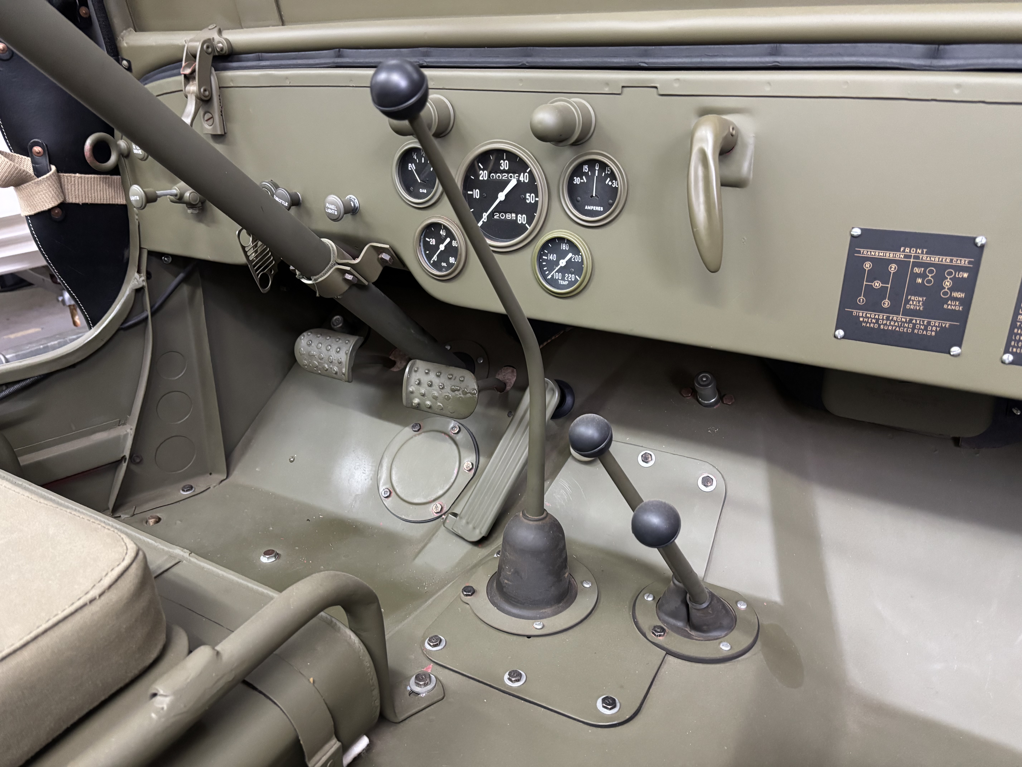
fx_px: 768
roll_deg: +0.5
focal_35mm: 26
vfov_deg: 53.1
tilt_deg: -25.4
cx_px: 511
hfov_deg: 67.3
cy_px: 384
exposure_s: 1/33
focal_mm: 5.96
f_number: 1.6
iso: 500
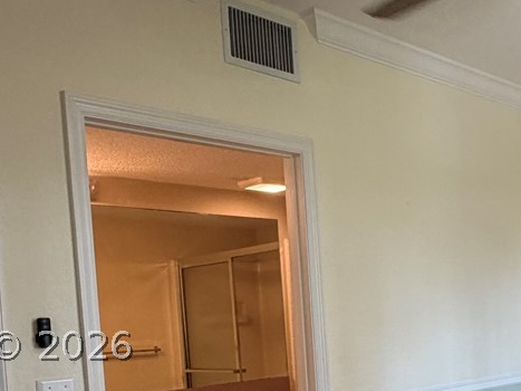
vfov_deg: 29.1
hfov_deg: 37.0
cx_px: 474
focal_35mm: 48
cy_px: 345
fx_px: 722
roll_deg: +4.7
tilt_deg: -2.0
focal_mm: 2.22
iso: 200
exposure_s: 1/60
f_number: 2.2
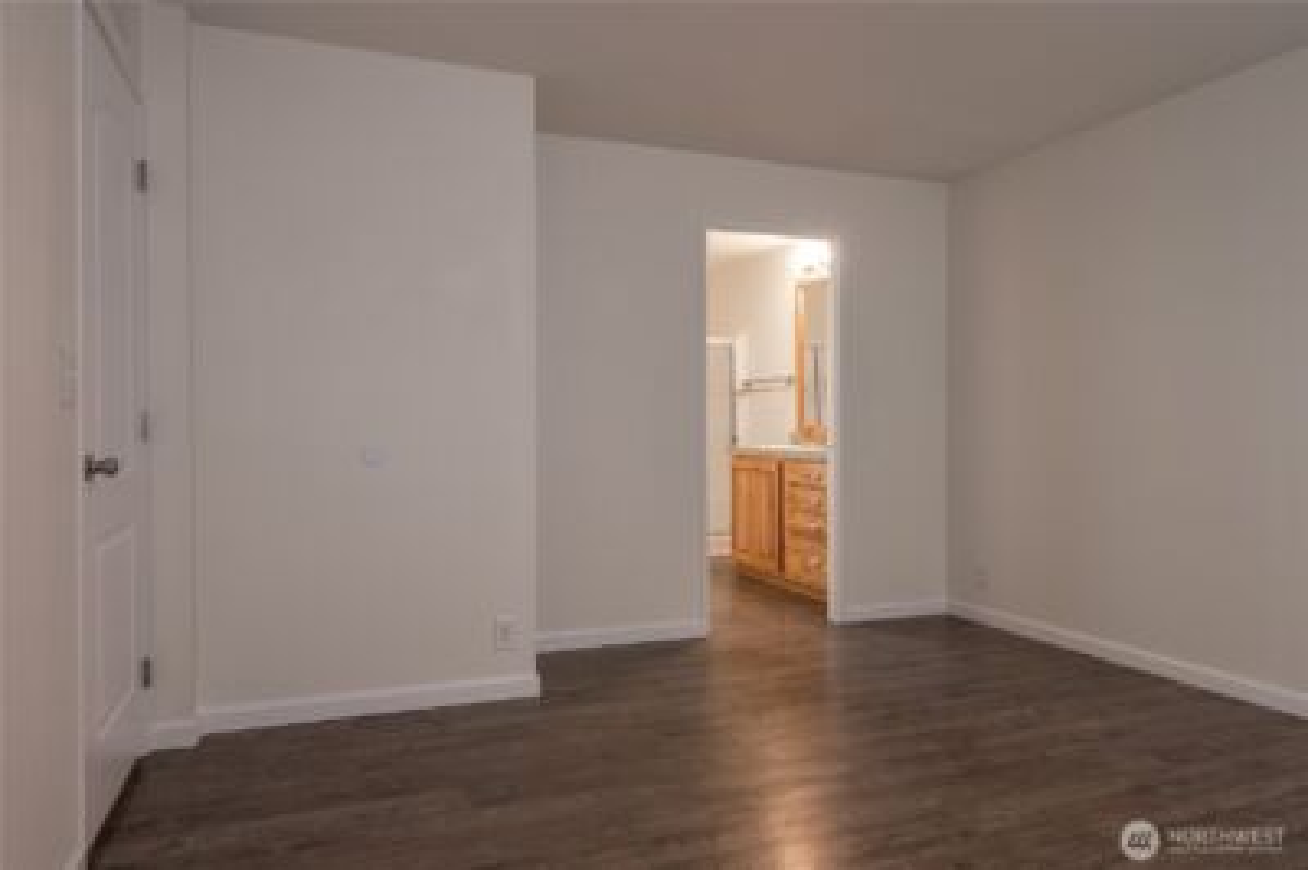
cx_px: 654
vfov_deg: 57.1
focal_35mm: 22
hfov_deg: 78.6
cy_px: 435
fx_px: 799
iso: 200
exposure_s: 1/3
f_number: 11
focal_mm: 22
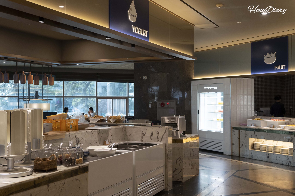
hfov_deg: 43.6
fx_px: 369
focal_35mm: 45
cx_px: 148
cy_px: 98
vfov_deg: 29.9
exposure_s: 1/160
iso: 1600
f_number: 5.6
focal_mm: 45
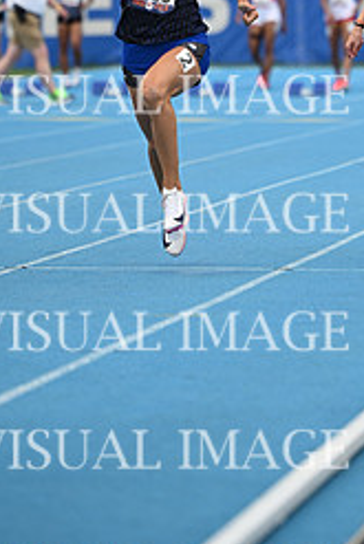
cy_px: 35
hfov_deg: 4.2
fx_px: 4982
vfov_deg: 6.2
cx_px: 352
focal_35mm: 329
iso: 250
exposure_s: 1/3200
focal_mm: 140
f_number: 2.8
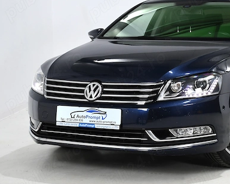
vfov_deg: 20.1
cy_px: 73
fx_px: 517
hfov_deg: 24.8
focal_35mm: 76
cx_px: 169
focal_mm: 35
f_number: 5
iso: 800
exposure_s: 1/20
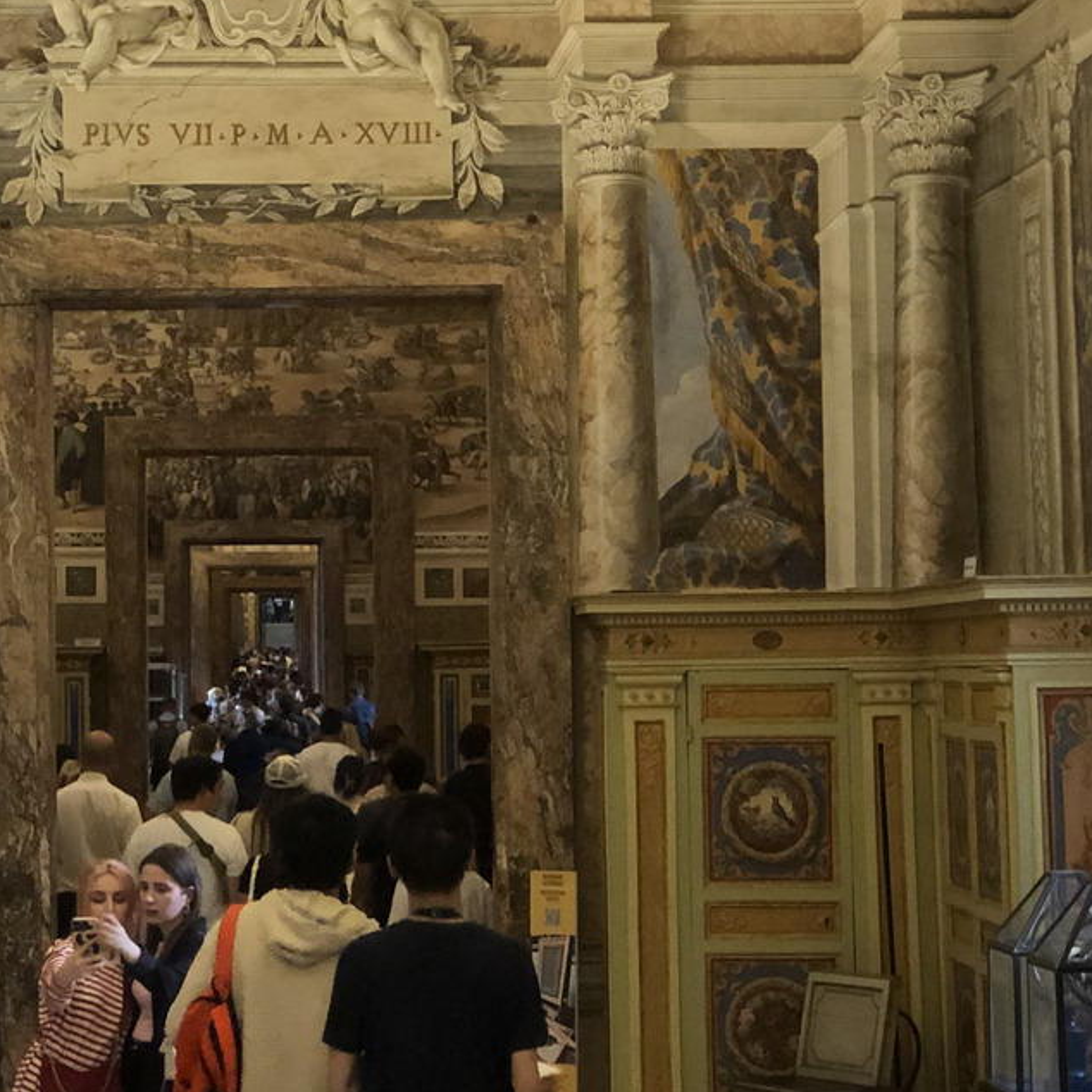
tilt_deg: +3.7
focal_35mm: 116
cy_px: 436
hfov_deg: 14.9
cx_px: 229
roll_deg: +0.5
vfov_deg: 15.0
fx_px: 4140
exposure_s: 1/20
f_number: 2.4
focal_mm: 6
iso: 160
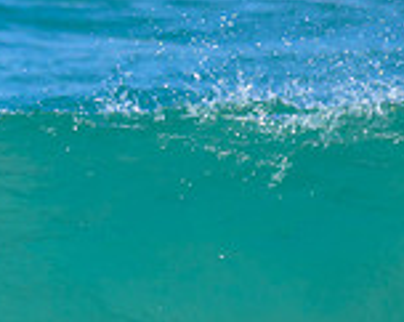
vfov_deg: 0.4
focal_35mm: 3945
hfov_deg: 0.5
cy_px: 284
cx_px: -375
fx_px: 47079
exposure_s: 1/2000
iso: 450
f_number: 6.3
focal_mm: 800
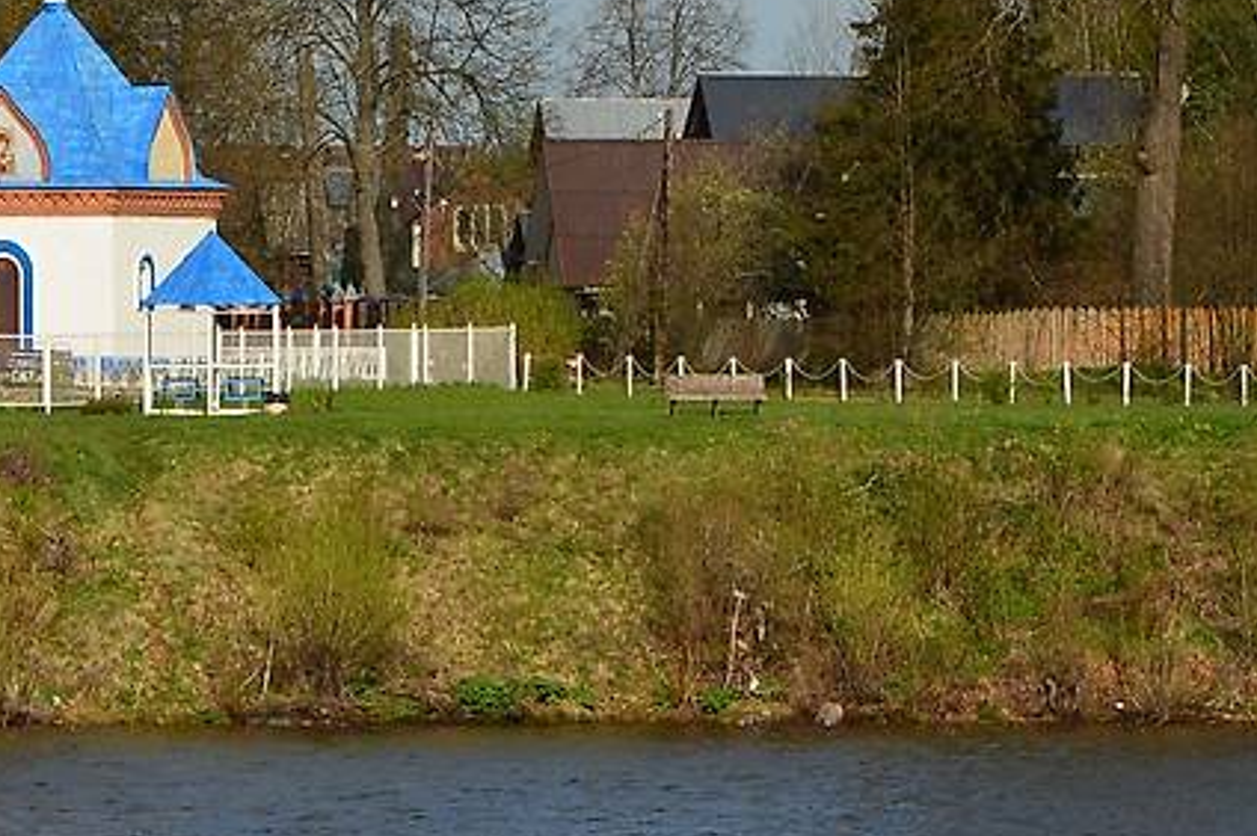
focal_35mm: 445
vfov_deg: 3.1
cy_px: 514
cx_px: -231
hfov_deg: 4.6
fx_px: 15540
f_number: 10
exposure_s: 1/800
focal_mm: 105
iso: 200
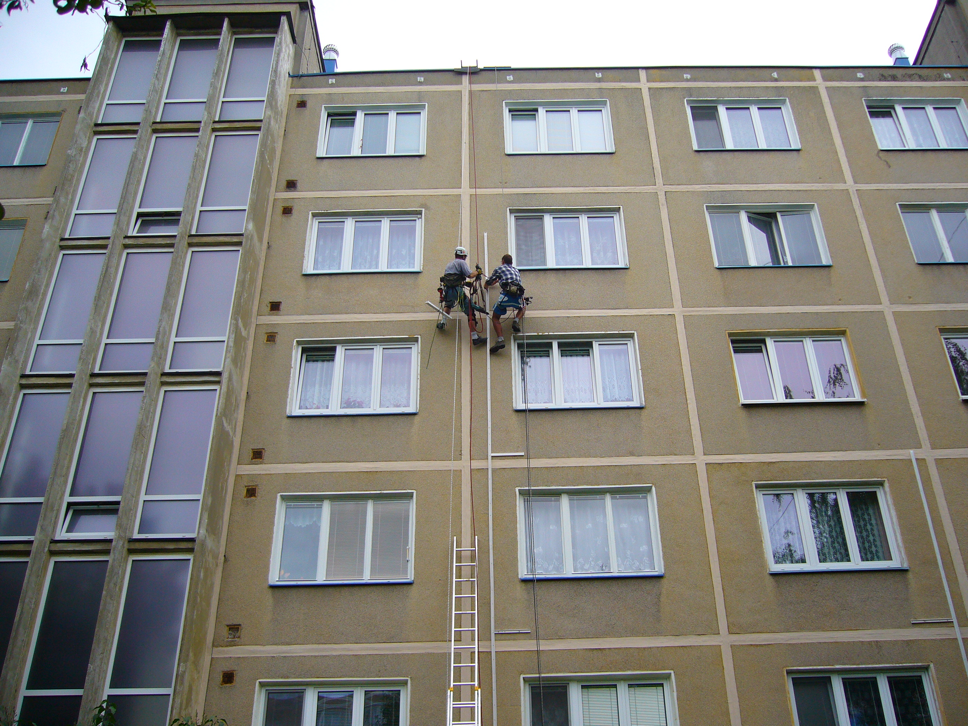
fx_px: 979
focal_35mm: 35
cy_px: 363
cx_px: 484
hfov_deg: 52.6
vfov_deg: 40.7
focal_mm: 5.8
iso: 80
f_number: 2.8
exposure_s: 1/500
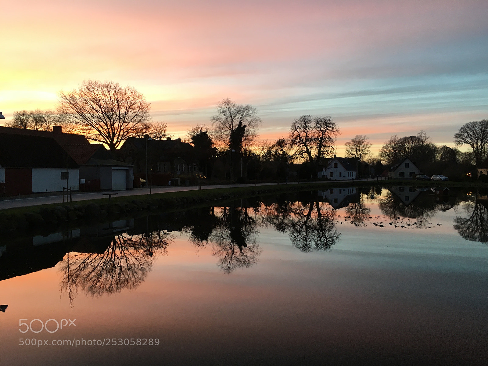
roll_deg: +0.4
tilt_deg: -1.6
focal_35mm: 29
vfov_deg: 48.2
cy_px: 183
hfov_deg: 61.7
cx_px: 244
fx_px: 409
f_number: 2.2
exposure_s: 1/30
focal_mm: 4.15
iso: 25
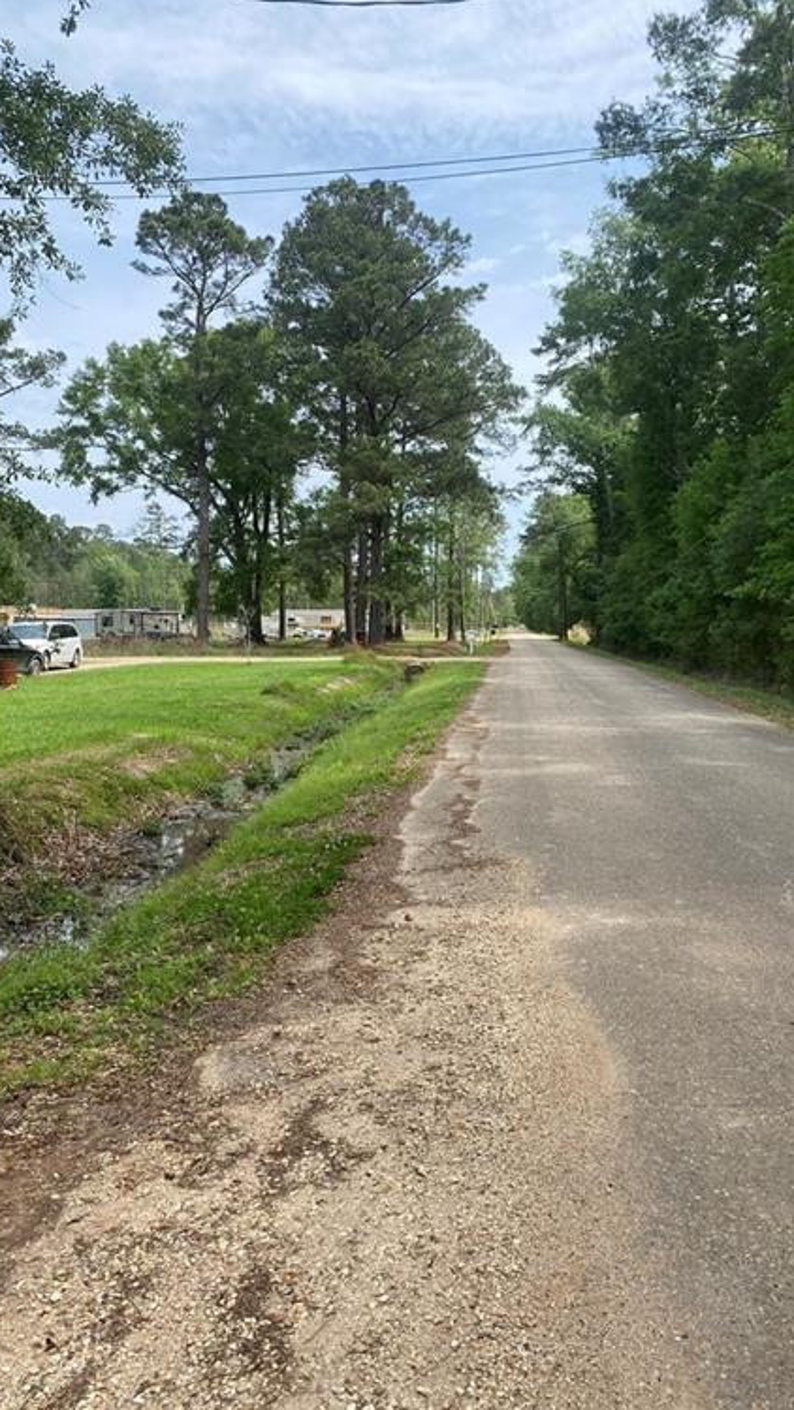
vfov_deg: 66.1
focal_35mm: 29
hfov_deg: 40.1
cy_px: 690
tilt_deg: -2.6
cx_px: 465
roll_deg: -0.7
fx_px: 1085
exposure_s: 1/1429
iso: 32
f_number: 1.8
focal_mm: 4.25
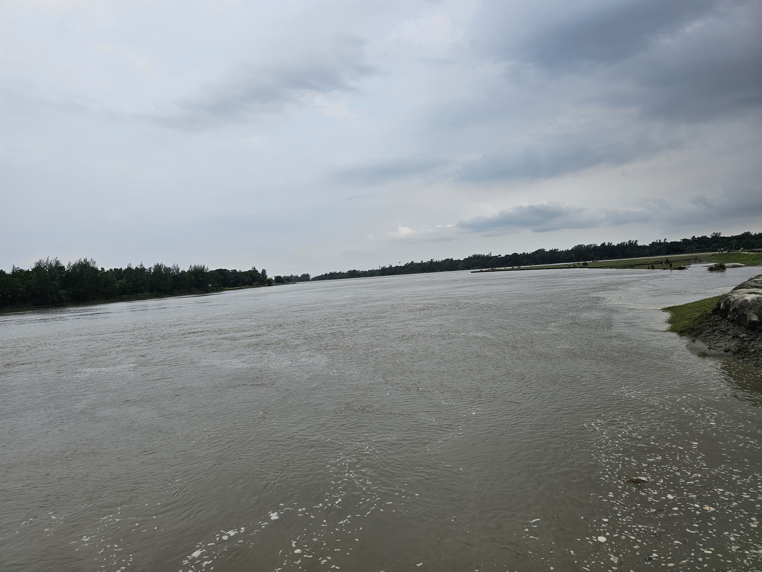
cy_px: 286
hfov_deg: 73.9
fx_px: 506
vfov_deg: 58.9
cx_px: 381
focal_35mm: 23
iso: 10
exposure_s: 1/722
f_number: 1.7
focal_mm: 6.3
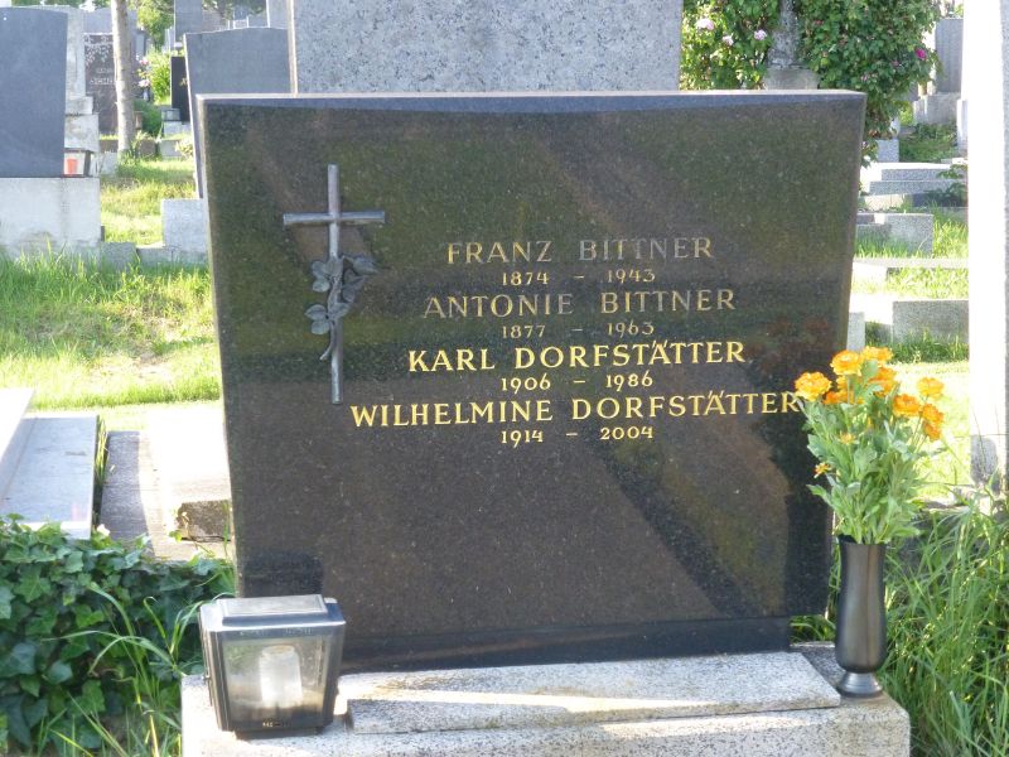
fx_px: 2303
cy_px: 378
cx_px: 504
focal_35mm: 79
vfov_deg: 18.7
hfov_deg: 24.7
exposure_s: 1/250
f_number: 5.1
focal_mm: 14.2
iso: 500
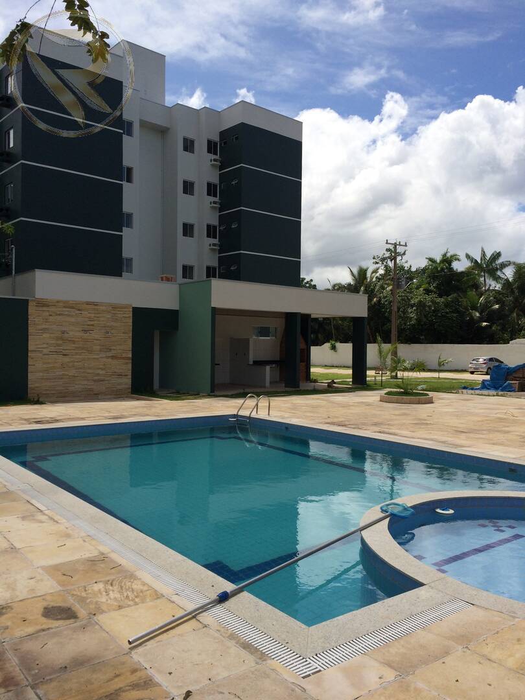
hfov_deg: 48.2
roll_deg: -0.5
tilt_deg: -0.8
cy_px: 350
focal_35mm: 29
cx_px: 262
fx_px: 586
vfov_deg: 61.7
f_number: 2.2
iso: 32
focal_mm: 4.15
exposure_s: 1/4115
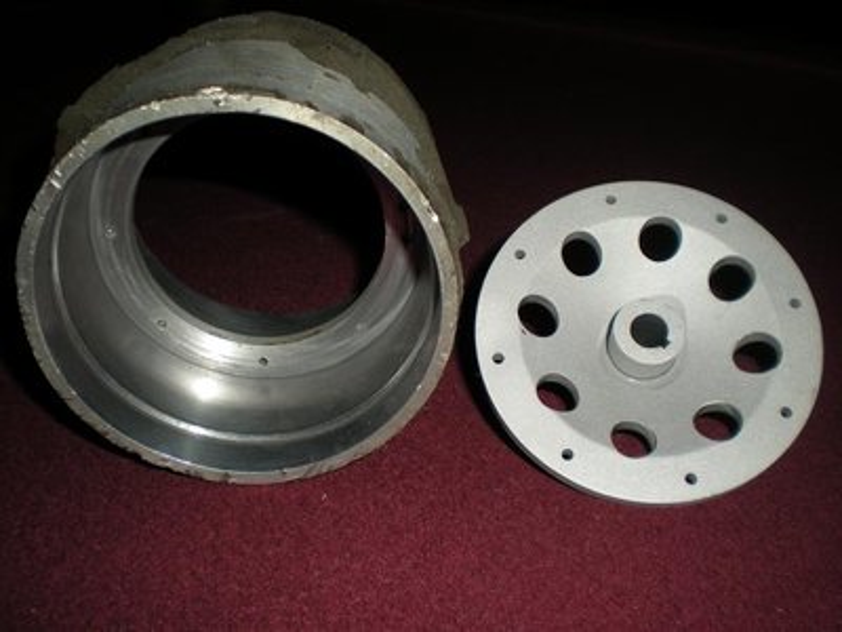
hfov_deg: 49.0
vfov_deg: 37.7
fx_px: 924
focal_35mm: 38
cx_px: 421
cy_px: 316
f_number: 3.1
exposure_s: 1/60
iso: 64
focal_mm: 6.3
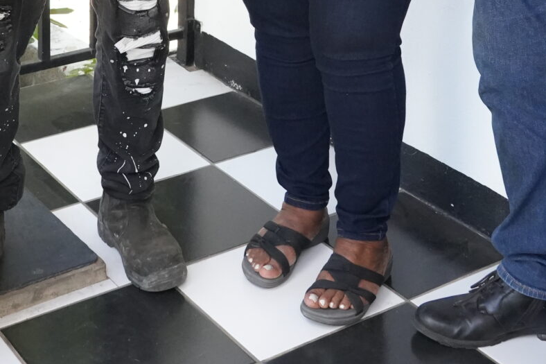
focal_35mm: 78
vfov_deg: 15.8
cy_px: -208
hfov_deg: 26.0
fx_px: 1183
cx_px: 244
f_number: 6.3
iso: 5000
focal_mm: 24
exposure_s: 1/1000
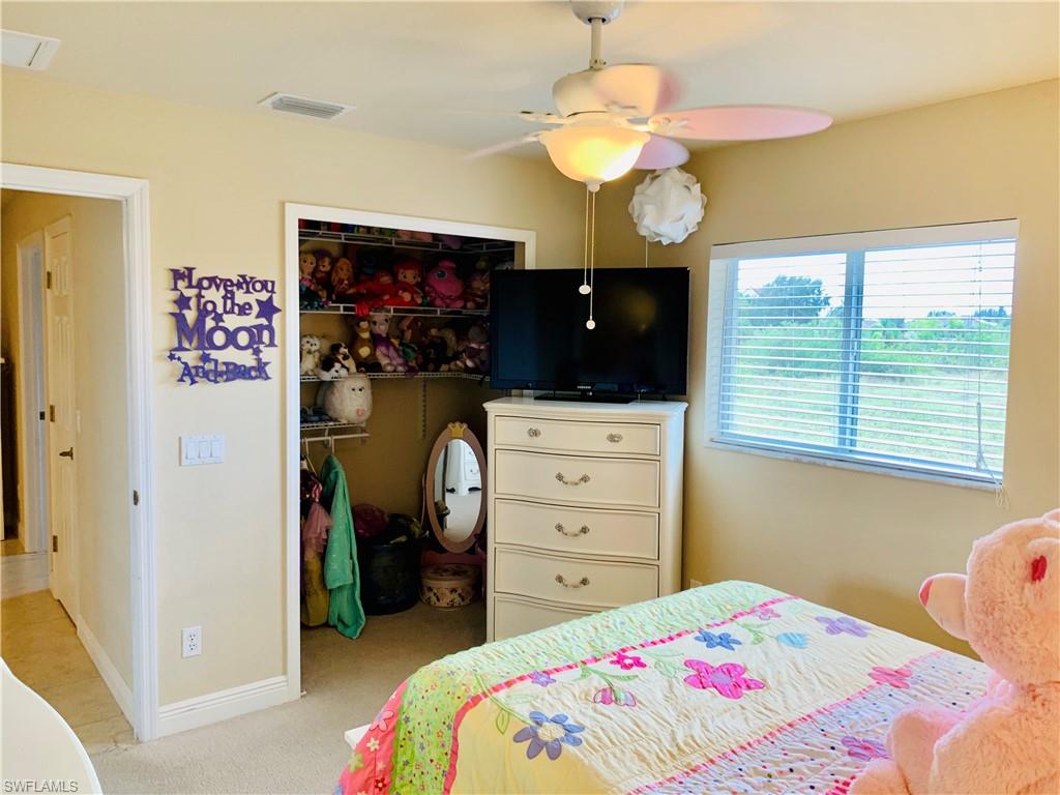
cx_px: 530
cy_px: 398
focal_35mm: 26
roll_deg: -1.2
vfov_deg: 53.1
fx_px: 796
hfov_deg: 67.3
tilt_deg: -5.2
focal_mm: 4.25
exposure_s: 1/60
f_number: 1.8
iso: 80
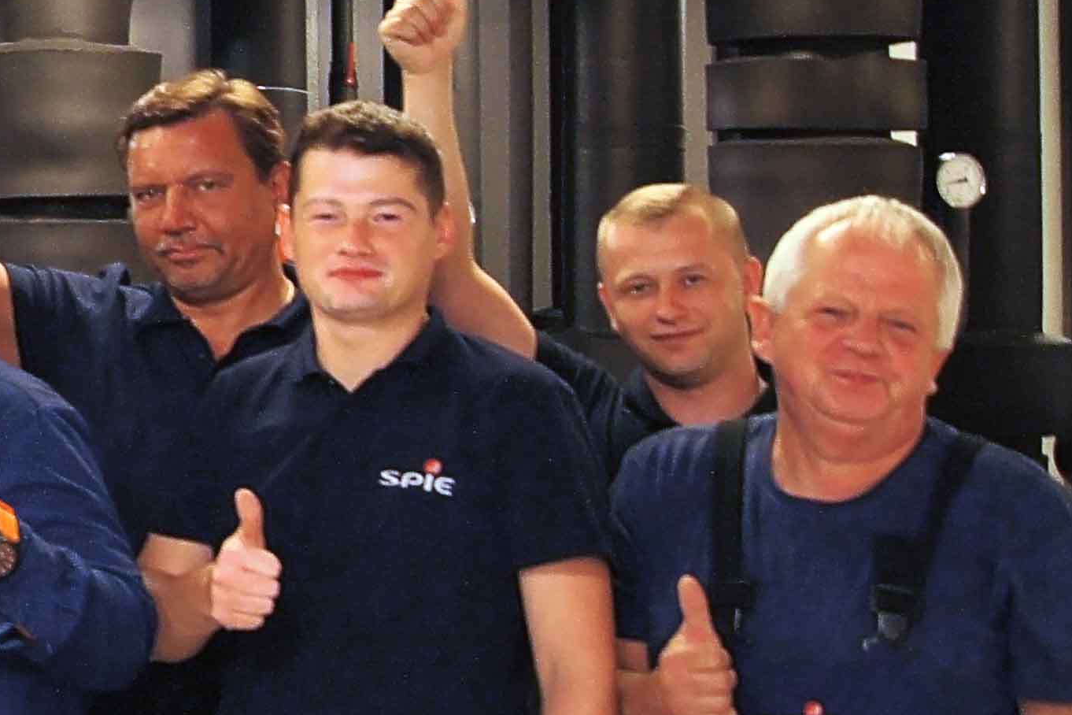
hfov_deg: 18.9
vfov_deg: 15.0
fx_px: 2710
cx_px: -654
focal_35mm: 91
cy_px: 212
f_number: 3.5
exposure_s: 1/30
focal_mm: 18
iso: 500
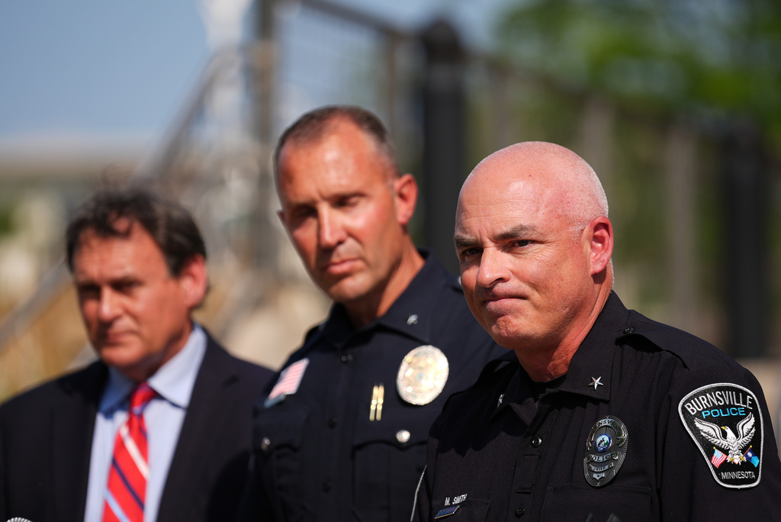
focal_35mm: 262
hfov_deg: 7.9
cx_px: 390
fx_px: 5687
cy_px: 261
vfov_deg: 5.3
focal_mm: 175
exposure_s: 1/4000
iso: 125
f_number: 2.8
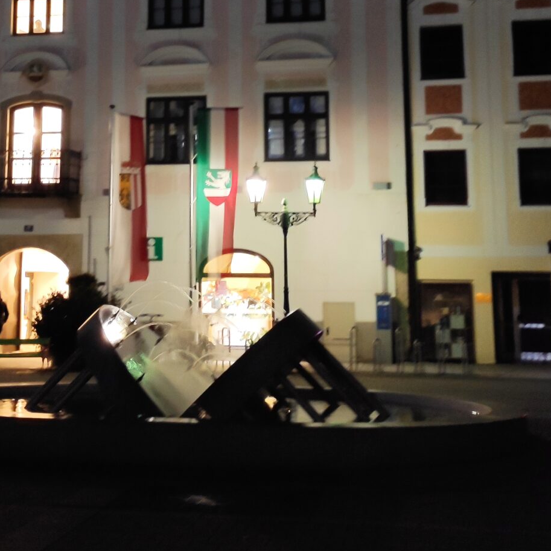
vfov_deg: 27.2
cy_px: 110
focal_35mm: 62
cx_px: 154
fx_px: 1117
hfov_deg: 27.4
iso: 1110
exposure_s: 1/17
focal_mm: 5.43
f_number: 1.89
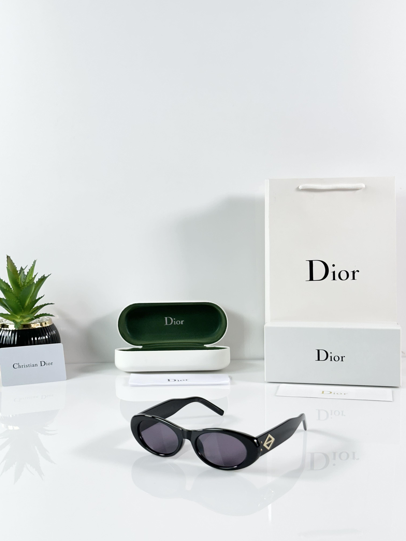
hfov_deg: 30.3
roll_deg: +0.5
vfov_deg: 39.7
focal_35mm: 48
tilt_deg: -6.5
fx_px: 751
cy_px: 270
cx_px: 203
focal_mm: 6.86
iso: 64
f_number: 1.78
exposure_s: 1/100
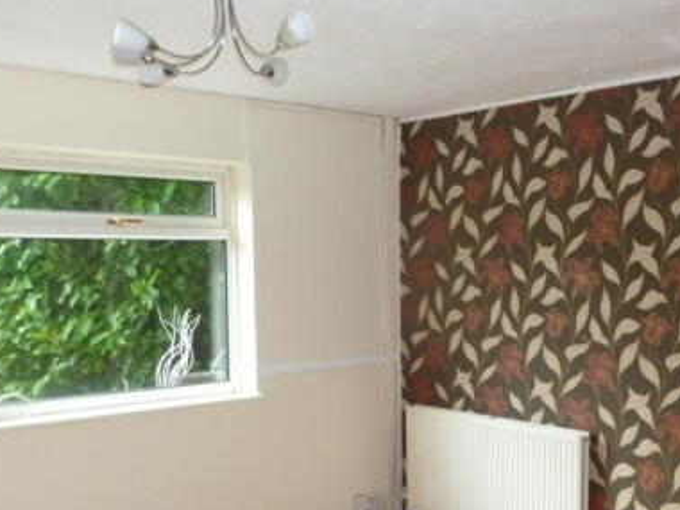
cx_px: 438
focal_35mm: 43
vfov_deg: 33.0
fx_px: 845
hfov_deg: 43.4
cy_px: 377
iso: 500
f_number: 3.3
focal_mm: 5
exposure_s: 1/60
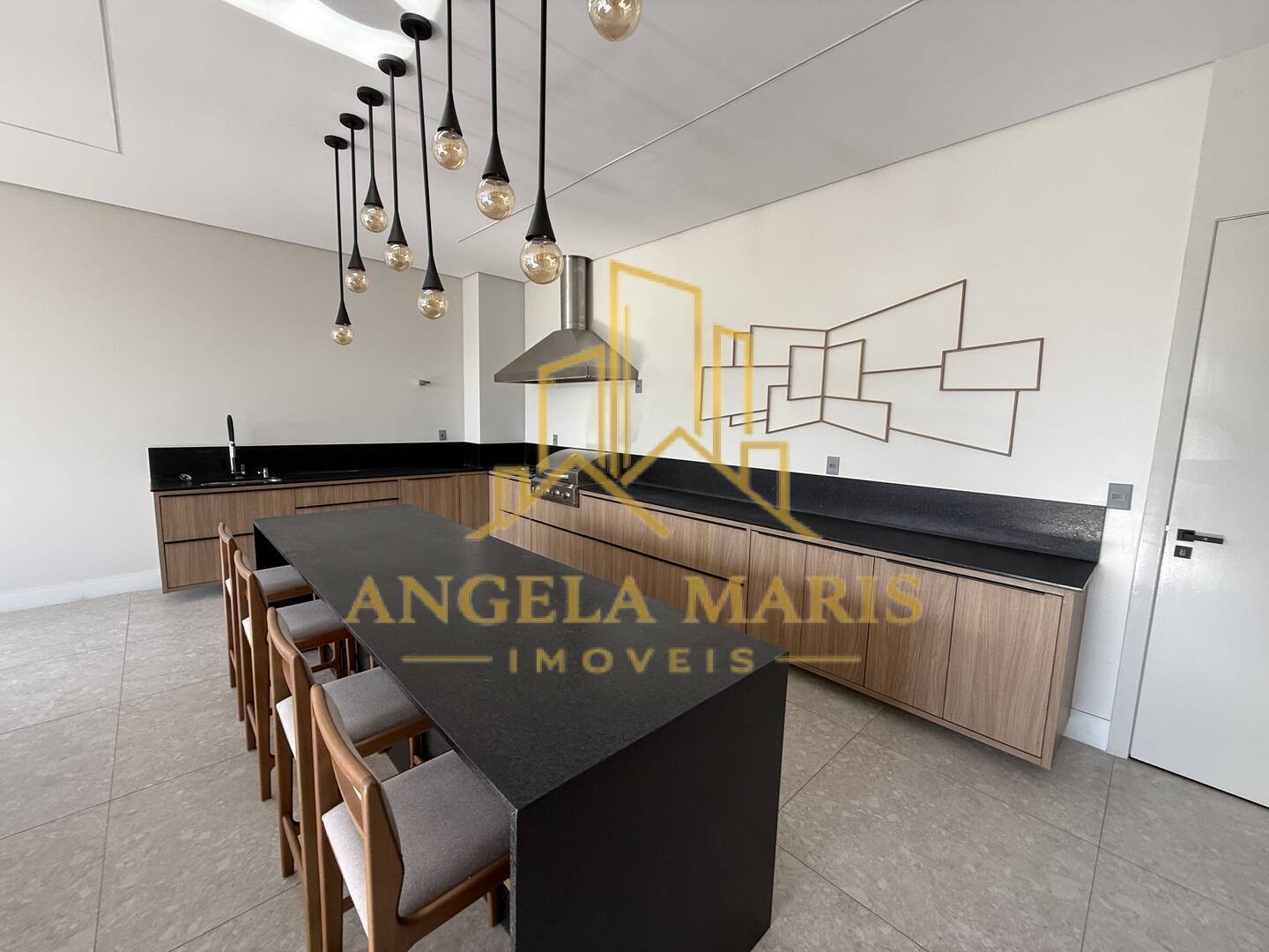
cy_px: 476
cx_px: 634
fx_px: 513
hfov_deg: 102.1
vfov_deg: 85.7
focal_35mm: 14
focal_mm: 2.22
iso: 50
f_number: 2.2
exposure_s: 1/138
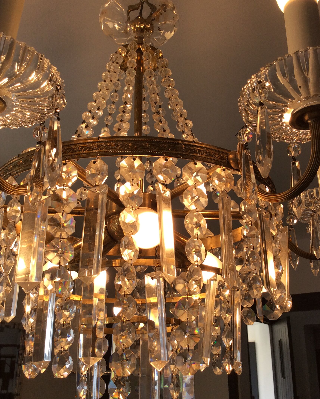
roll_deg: +1.3
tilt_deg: +18.4
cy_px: 222
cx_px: 168
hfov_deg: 39.2
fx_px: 450
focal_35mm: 38
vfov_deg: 47.8
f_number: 2.4
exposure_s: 1/353
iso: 32
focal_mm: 3.3
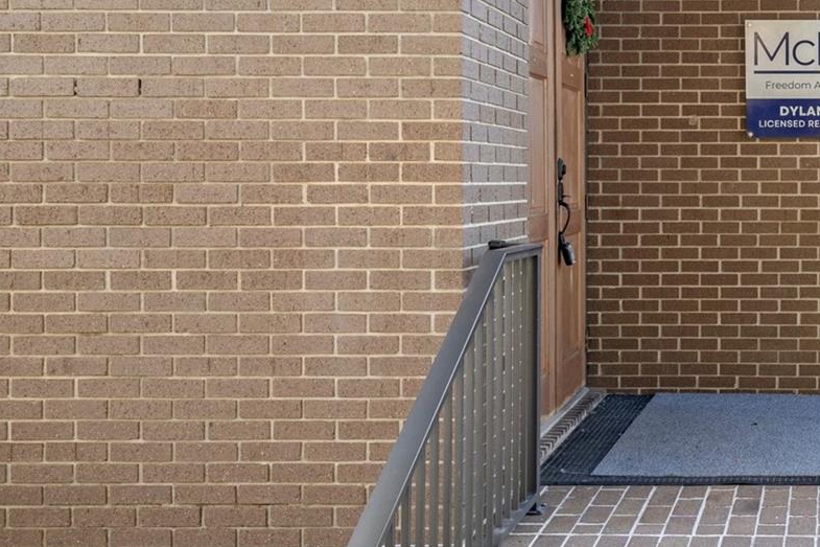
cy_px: 205
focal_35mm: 53
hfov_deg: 34.0
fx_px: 1207
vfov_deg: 25.4
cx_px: 834
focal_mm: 26
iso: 320
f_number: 8
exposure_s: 1/8
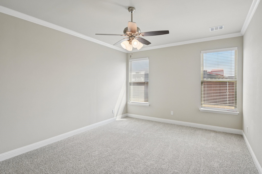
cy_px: 87
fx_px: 138
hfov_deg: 86.9
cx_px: 131
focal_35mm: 19
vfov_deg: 64.5
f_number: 8
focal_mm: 19
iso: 400
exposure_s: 1/200
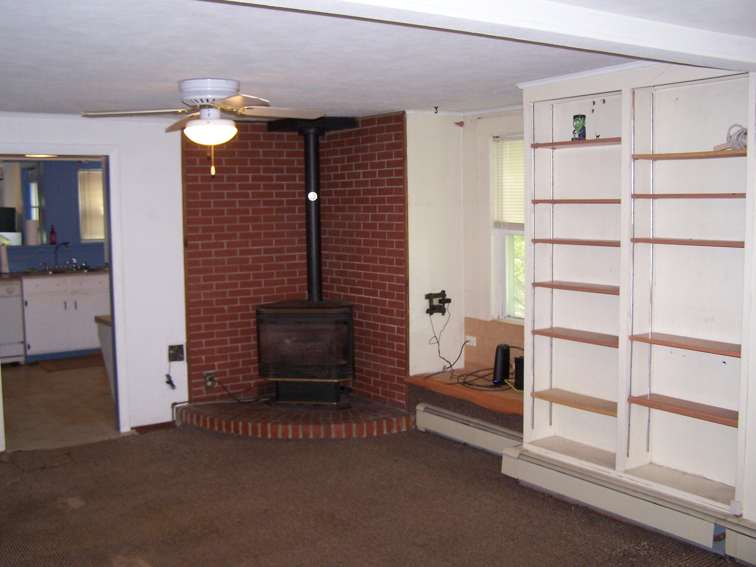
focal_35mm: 38
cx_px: 378
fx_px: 830
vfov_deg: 37.7
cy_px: 284
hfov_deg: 49.0
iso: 140
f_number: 2.8
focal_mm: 6.3
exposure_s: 1/60
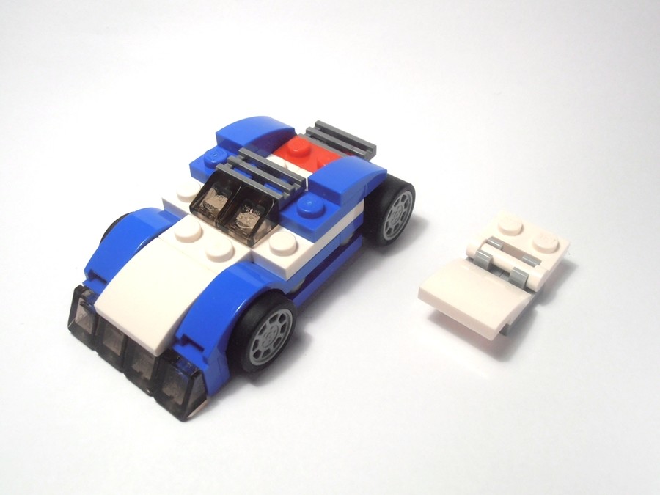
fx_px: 705
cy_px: 248
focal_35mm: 37
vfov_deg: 38.7
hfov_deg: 50.1
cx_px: 330
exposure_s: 1/60
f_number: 3.9
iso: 80
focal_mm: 6.61
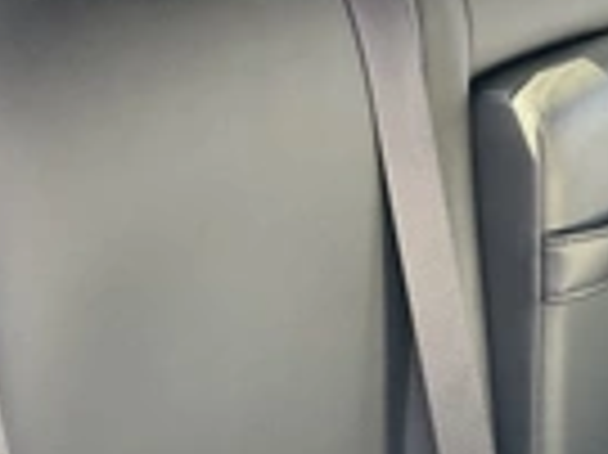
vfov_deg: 17.1
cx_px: 338
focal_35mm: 86
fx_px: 1509
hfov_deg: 22.8
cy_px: 283
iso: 64
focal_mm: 3
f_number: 1.8
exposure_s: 1/122
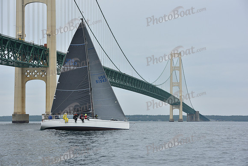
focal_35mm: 98
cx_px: 124
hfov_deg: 20.8
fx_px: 675
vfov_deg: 14.0
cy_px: 83
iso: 250
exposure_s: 1/800
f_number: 7.1
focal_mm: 98
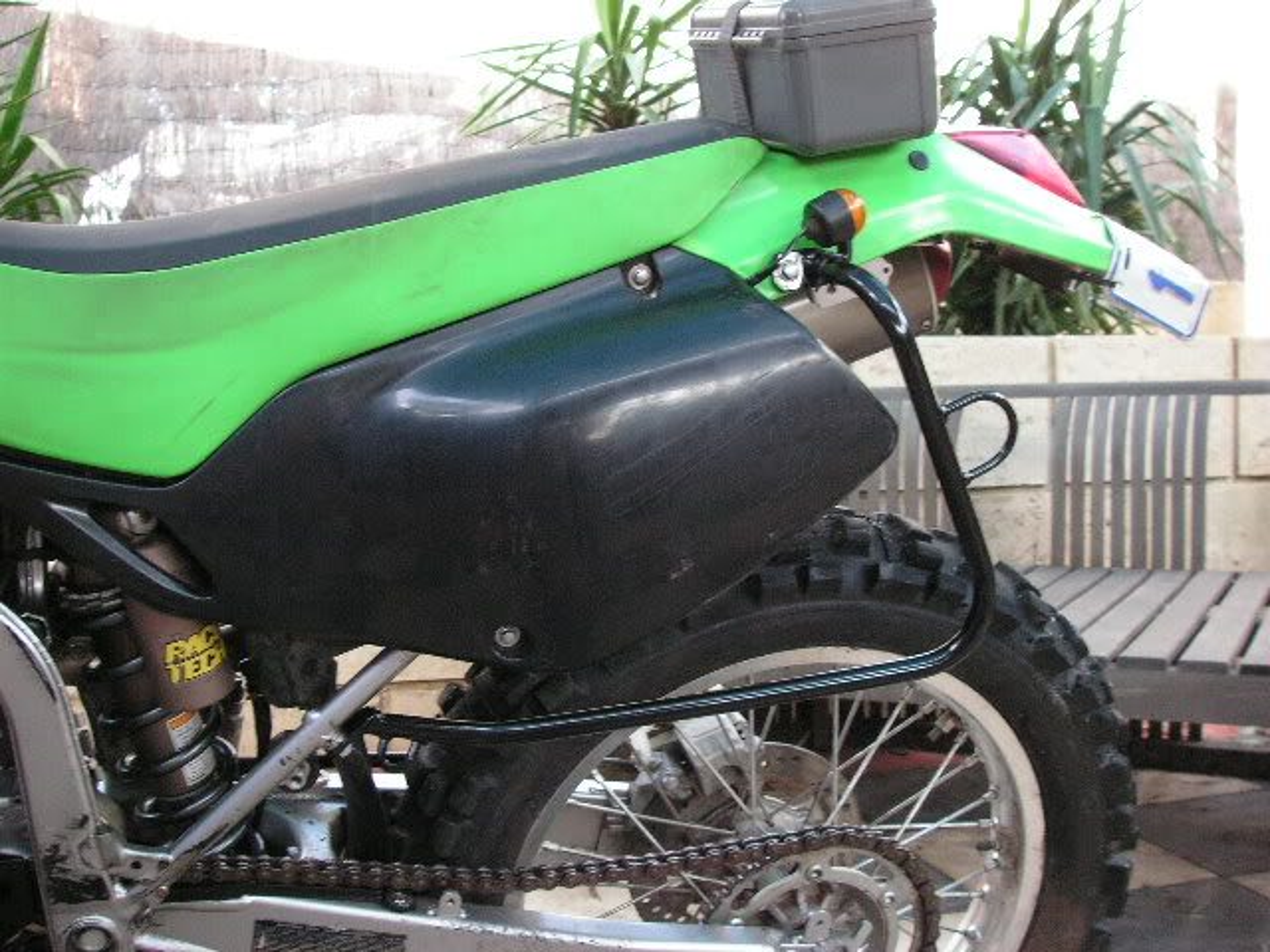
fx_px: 1394
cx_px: 635
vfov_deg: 37.7
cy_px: 476
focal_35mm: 38
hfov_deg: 49.0
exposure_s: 1/45
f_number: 3.3
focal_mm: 6.3
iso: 160
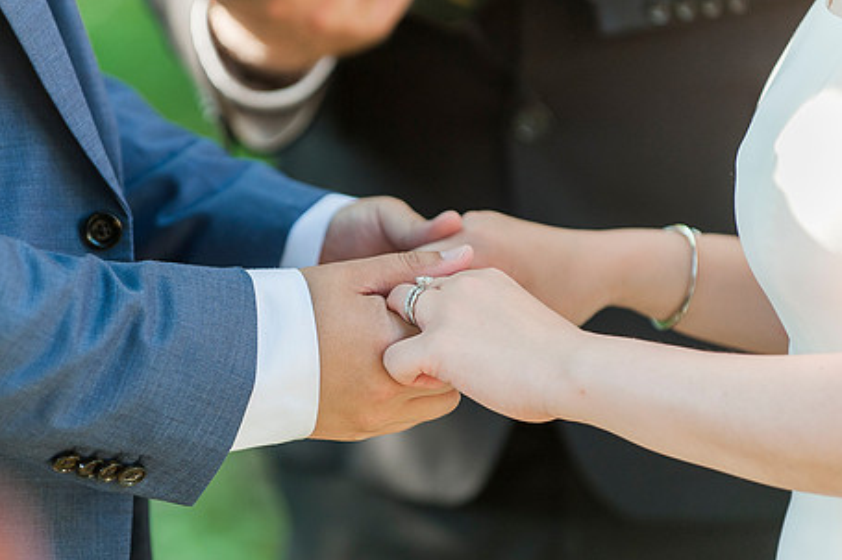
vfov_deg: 5.4
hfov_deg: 8.1
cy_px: 342
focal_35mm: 255
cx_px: 344
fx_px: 5962
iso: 800
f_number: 3.5
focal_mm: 200
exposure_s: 1/400
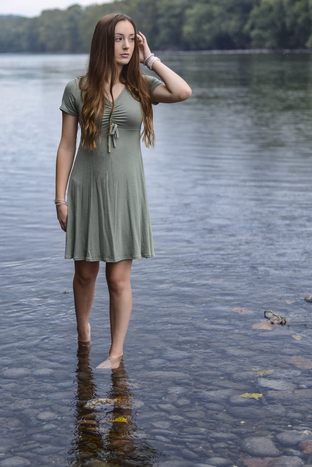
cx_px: 92
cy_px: 210
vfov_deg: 24.7
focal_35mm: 82
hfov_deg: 16.6
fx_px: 1065
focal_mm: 50
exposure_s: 1/1250
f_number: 2.8
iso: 160
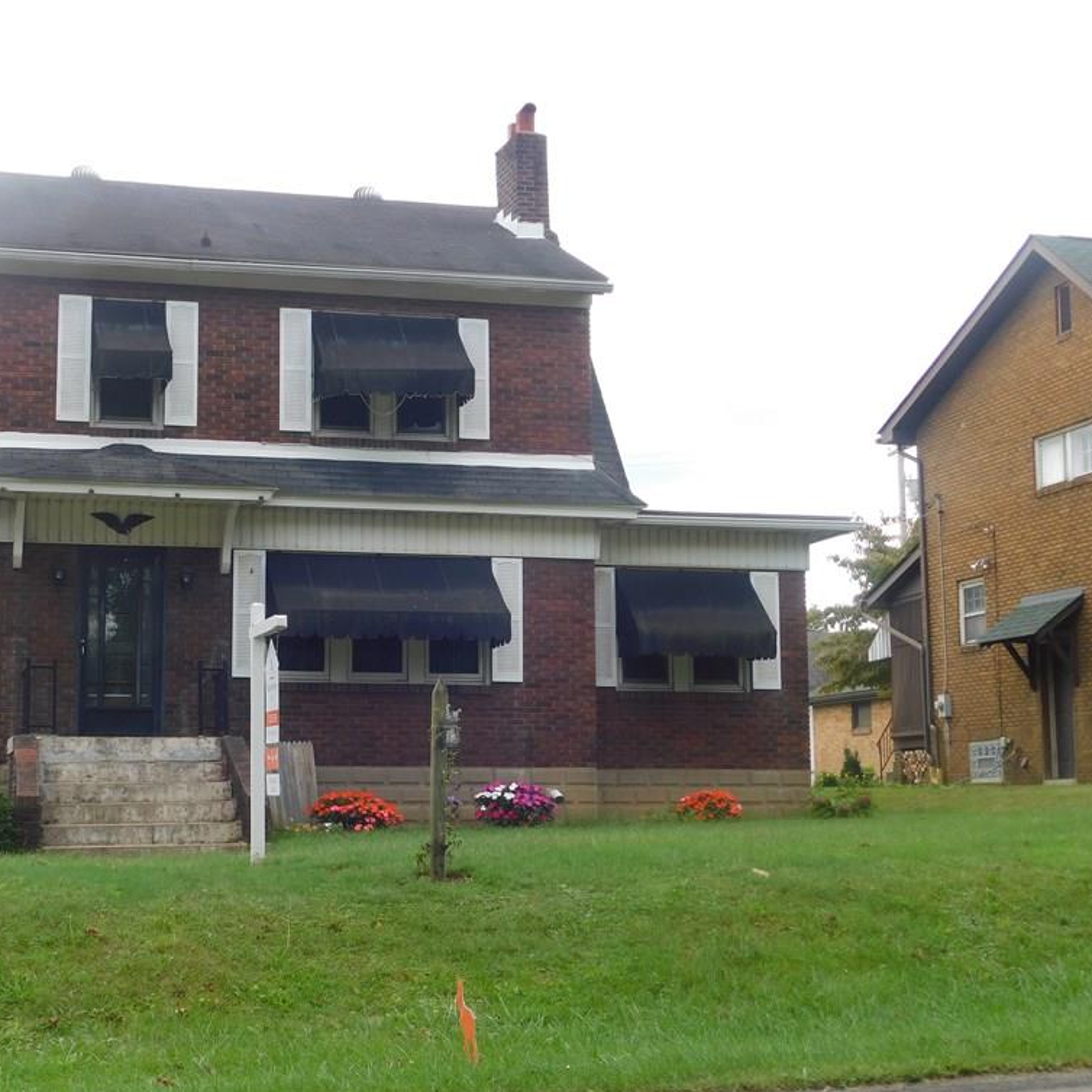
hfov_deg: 31.4
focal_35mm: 54
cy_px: 542
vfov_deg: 31.6
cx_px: 361
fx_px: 1927
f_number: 3.7
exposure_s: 1/400
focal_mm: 8
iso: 125
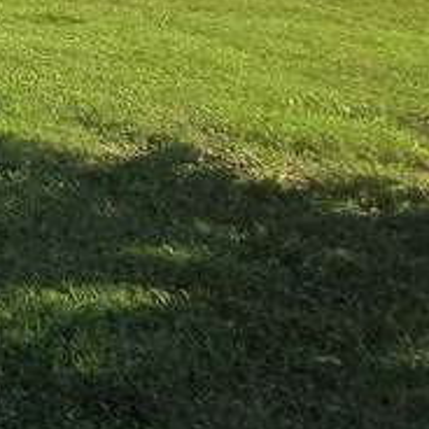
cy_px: -194
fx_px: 1122
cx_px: -760
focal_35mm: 80
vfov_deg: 19.2
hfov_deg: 12.5
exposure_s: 1/1120
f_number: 2.2
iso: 50
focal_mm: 2.2
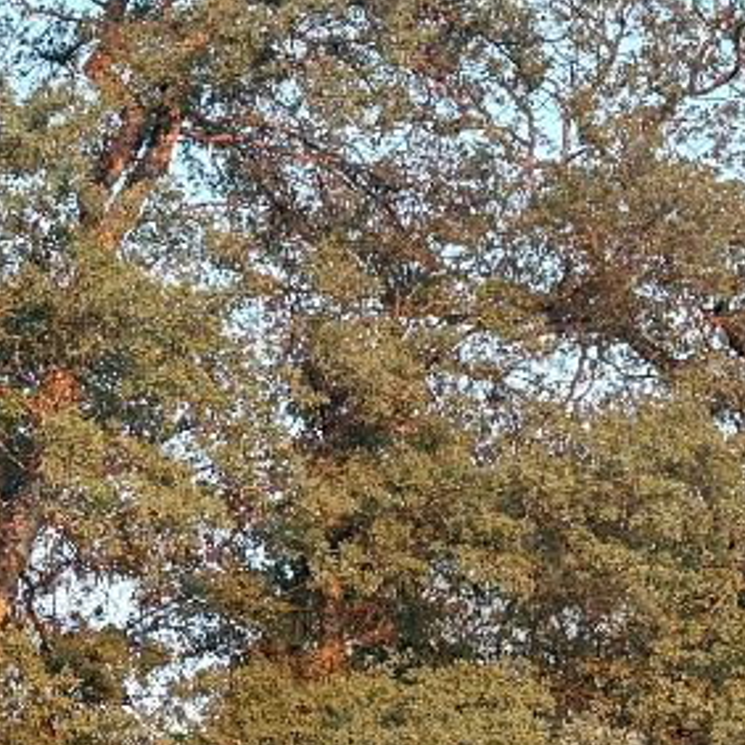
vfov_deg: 15.0
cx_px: -518
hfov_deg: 14.0
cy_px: 831
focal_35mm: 113
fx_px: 2751
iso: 100
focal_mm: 6.76
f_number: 1.78
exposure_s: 1/215
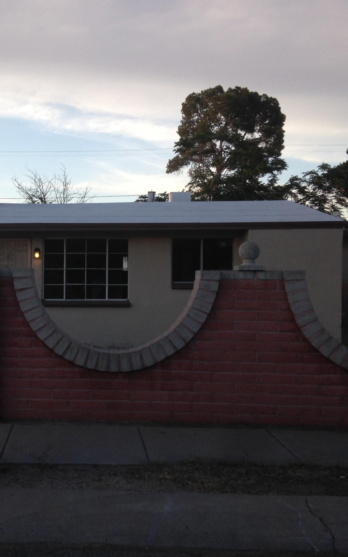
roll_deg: +0.0
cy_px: 280
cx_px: 60
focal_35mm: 47
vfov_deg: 42.7
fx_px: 713
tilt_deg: -0.3
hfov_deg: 26.8
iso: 50
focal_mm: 4.12
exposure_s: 1/437
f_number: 2.4
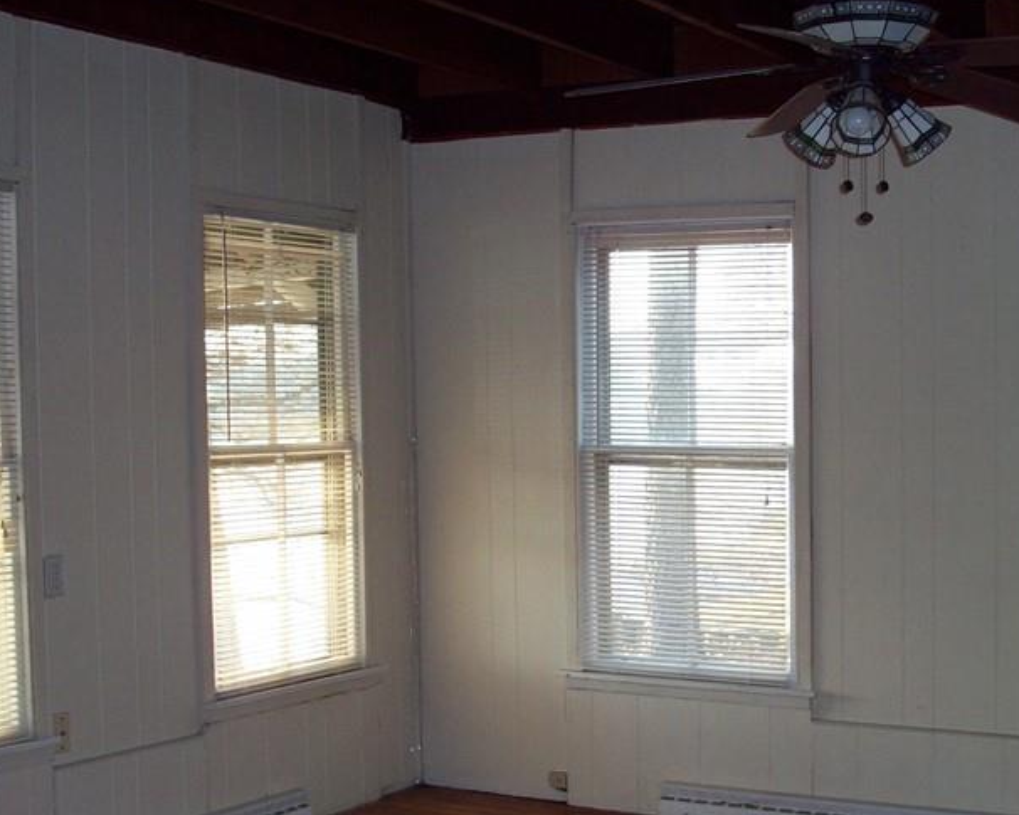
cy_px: 521
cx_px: 661
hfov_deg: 30.8
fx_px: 1840
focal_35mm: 61
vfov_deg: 24.9
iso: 80
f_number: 2.8
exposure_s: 1/51
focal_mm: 6.2
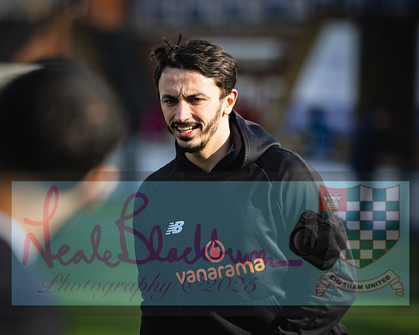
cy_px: 168
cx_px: 160
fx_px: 3801
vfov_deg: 5.0
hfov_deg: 6.3
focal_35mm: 307
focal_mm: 135
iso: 80
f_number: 1.8
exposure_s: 1/2000
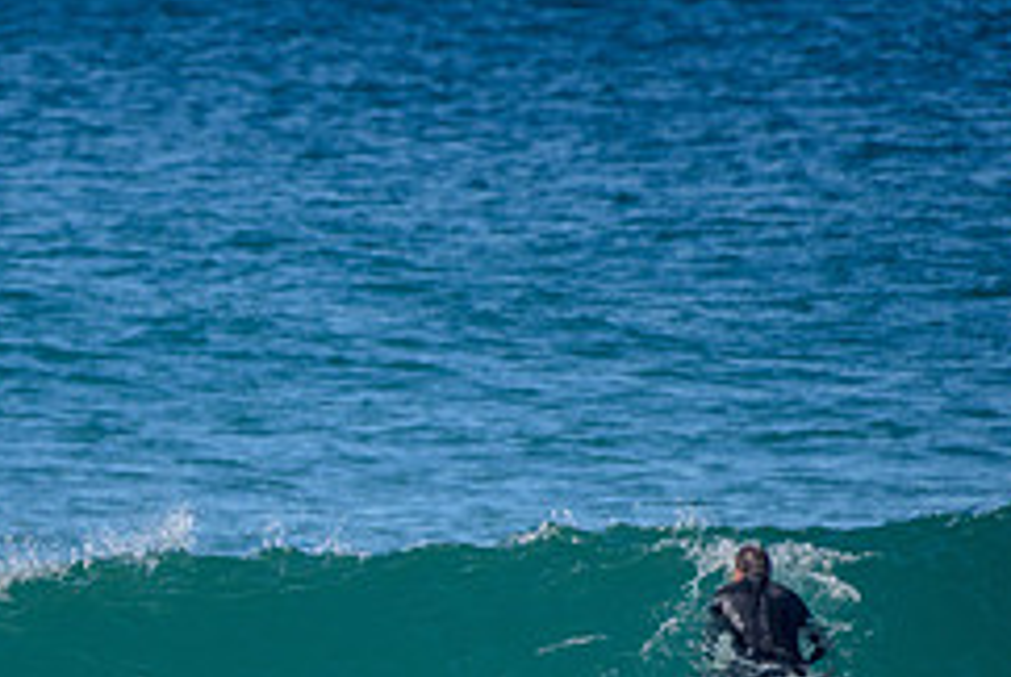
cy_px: 800
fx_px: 33656
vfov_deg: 1.2
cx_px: -188
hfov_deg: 1.7
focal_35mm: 1197
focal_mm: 500
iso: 160
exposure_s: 1/2000
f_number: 5.6
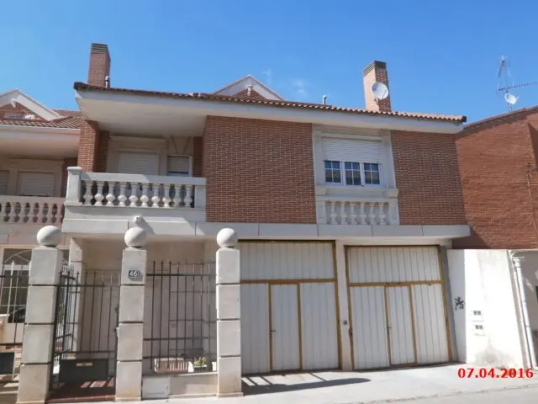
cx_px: 269
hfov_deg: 67.3
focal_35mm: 26
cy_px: 202
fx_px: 404
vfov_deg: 53.1
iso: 100
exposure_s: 1/1250
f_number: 2.8
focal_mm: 4.7
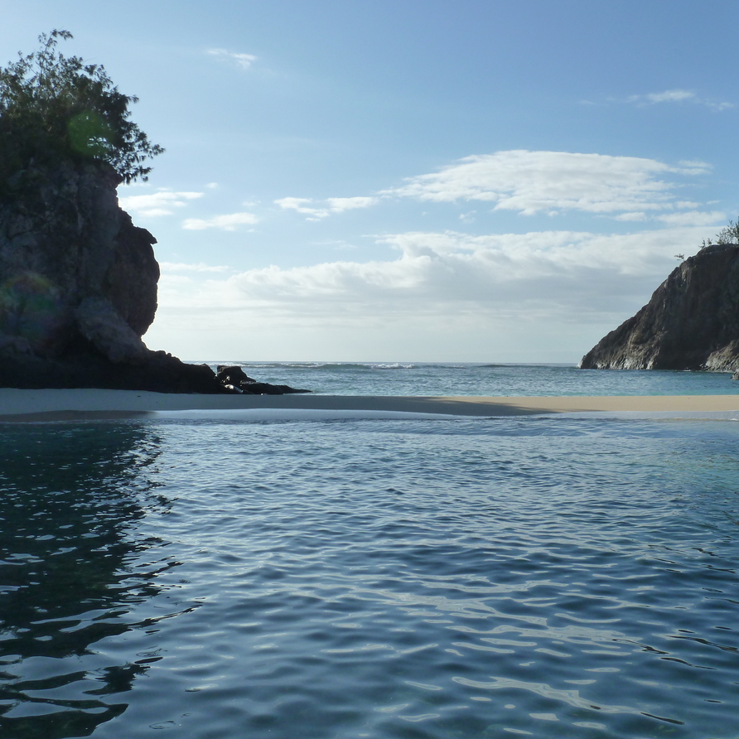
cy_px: 370
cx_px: 447
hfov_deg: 38.2
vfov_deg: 38.3
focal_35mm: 44
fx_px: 1063
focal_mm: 6.1
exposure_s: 1/640
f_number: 5.6
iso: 125
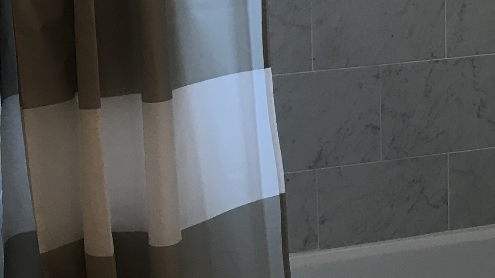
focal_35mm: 90
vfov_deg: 12.9
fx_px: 1181
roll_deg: -0.9
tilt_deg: -6.5
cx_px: 587
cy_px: -98
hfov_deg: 22.0
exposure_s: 1/40
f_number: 1.8
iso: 20
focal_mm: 3.99
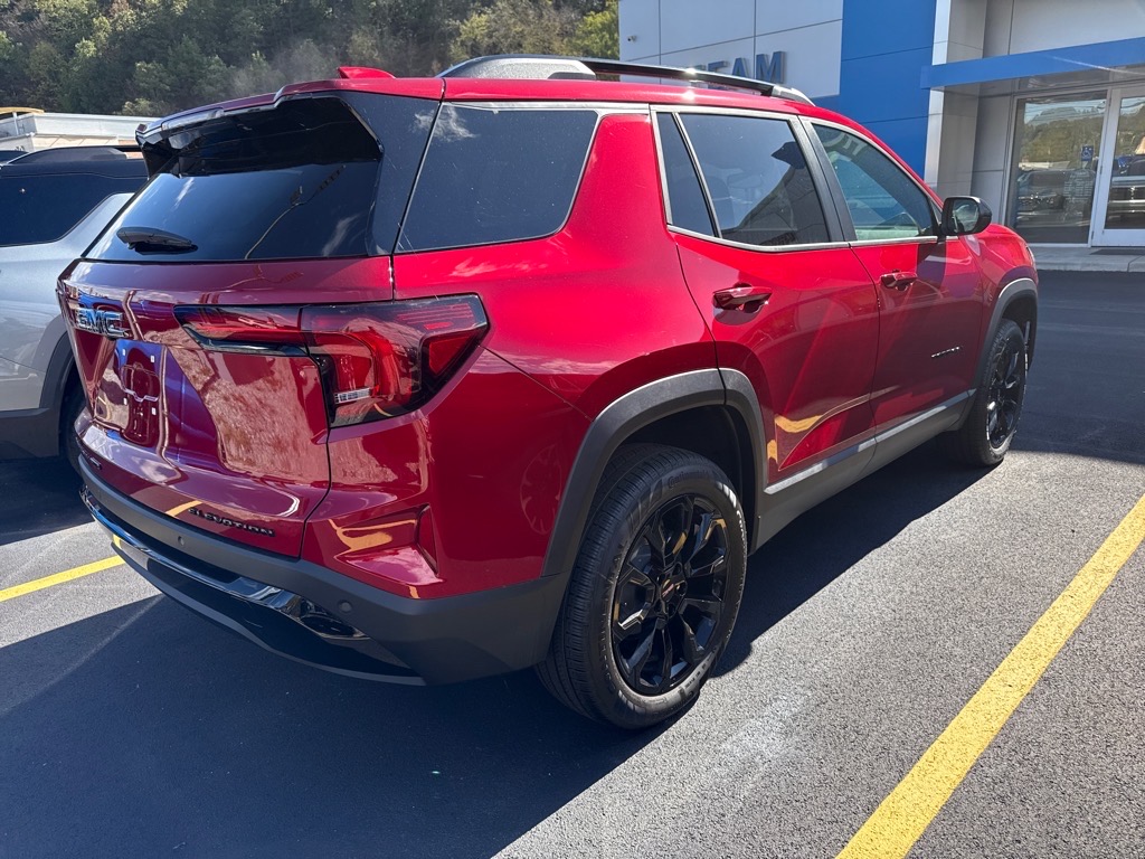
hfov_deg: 71.6
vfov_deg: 56.8
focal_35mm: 24
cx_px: 572
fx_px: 794
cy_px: 430
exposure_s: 1/1522
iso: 100
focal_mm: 6.76
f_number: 1.78
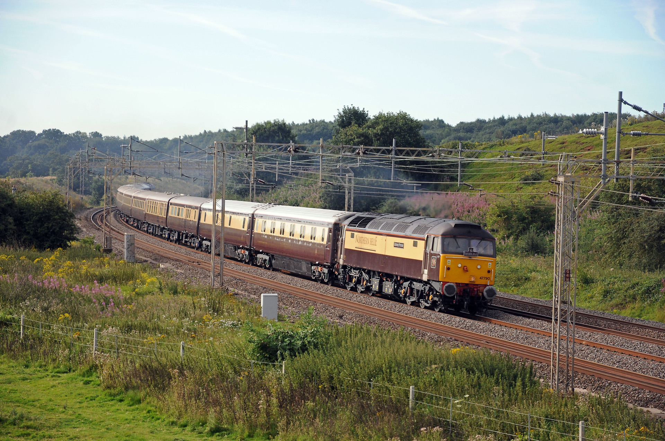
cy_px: 220
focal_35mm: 117
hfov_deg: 17.5
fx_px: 2158
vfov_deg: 11.7
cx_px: 332
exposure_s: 1/800
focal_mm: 78
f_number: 5.6
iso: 400
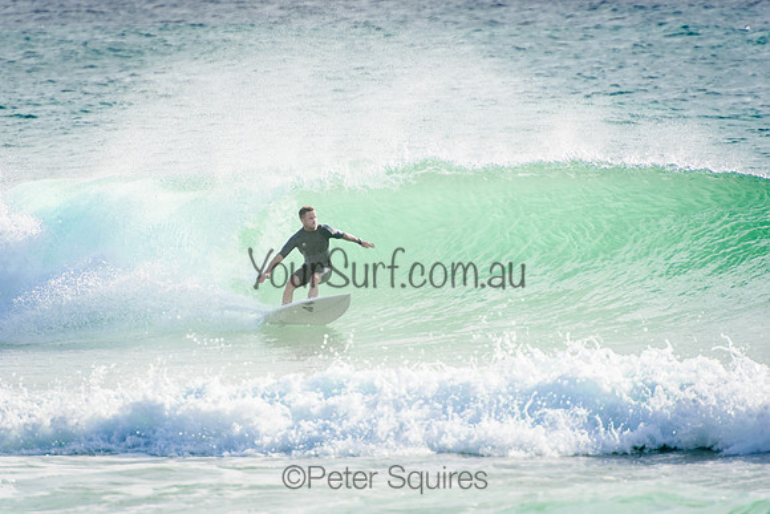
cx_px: 385
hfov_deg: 3.4
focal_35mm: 600
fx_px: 12836
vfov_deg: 2.3
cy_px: 257
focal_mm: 400
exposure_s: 1/2000
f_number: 5.6
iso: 360
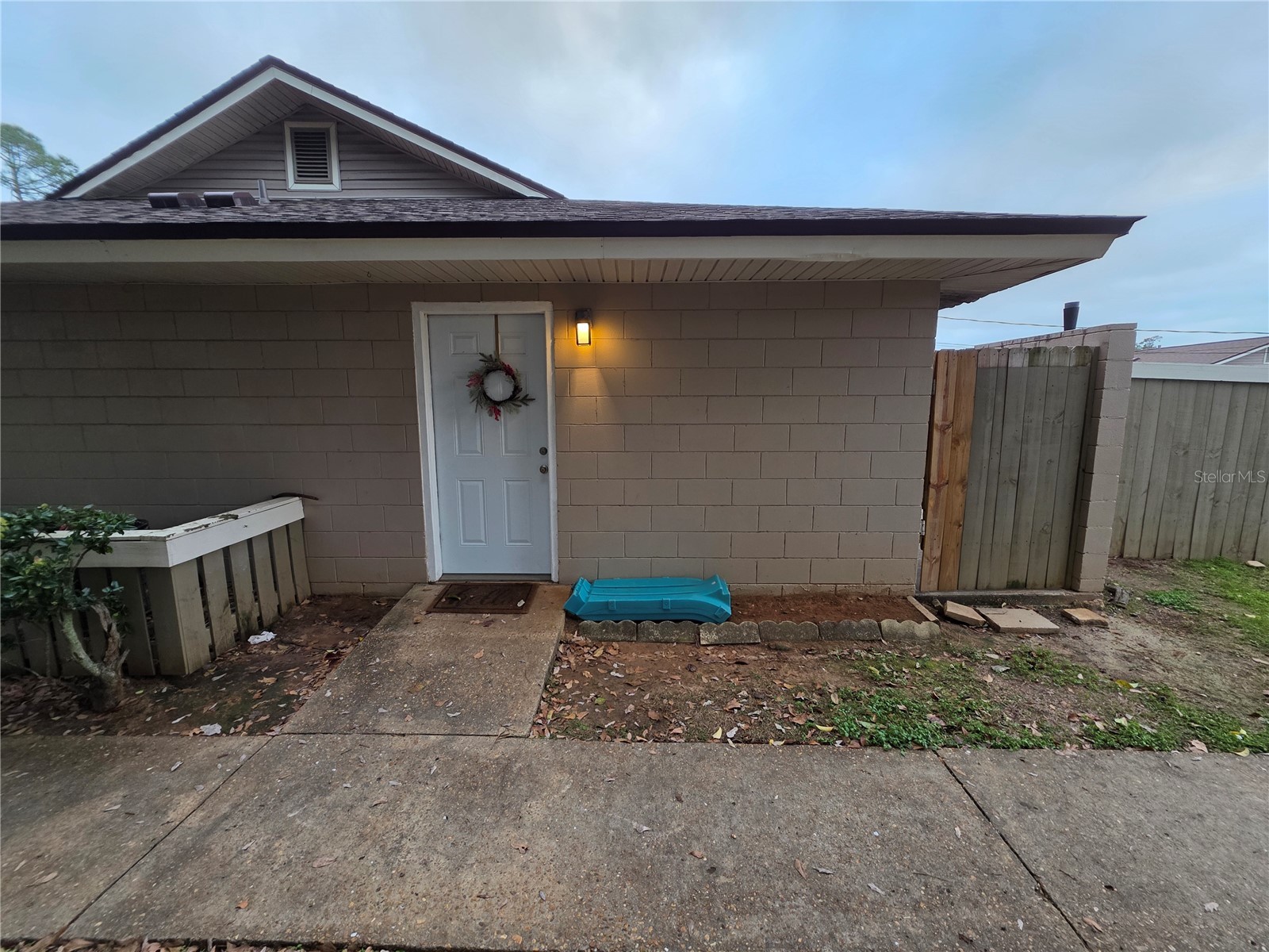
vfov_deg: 89.9
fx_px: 477
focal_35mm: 13
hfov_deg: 106.2
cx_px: 634
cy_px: 476
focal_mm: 2.2
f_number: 1.9
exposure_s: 1/120
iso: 125
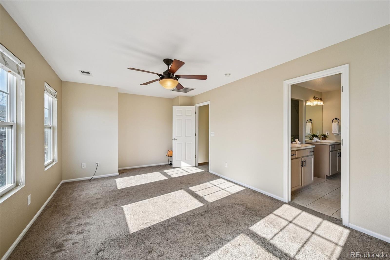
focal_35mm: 14
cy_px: 130
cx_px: 195
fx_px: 152
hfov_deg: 104.3
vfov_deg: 81.2
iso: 400
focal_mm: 14
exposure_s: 1/200
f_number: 10
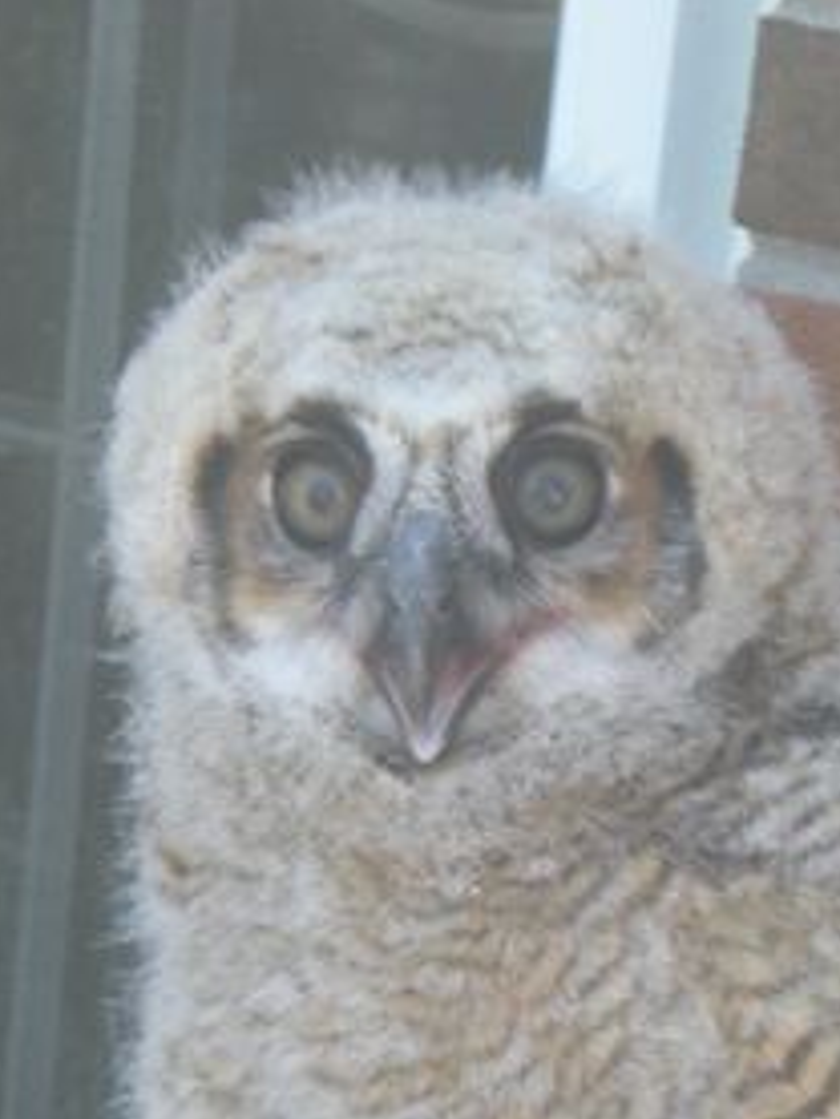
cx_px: 549
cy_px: 1123
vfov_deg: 9.8
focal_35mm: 201
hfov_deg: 7.4
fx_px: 6498
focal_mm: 14.3
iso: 160
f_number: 5.1
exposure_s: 1/127
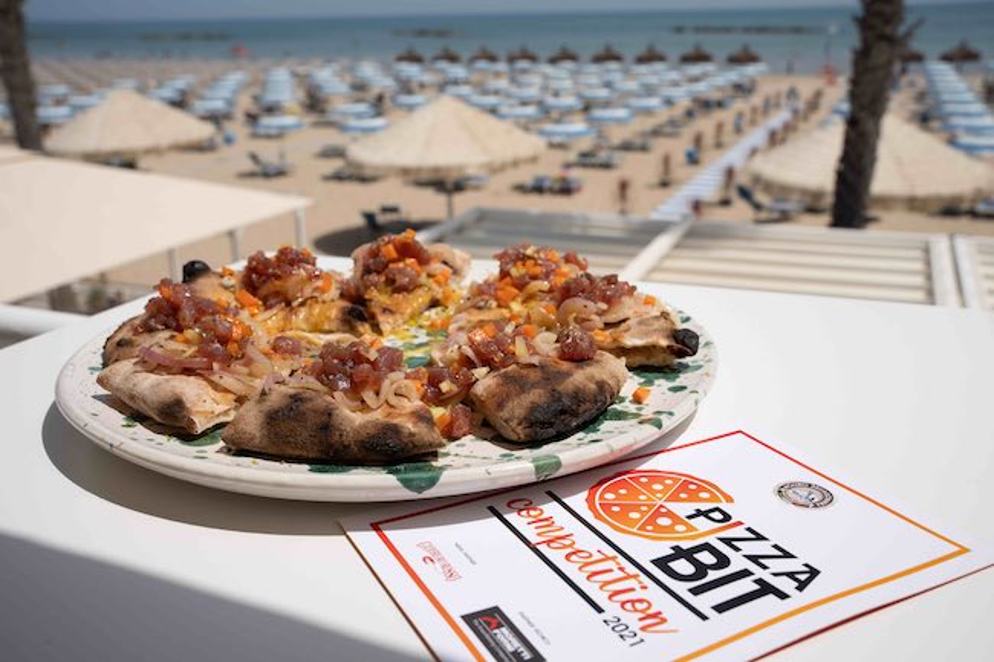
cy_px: 331
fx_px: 941
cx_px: 497
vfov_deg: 38.8
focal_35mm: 34
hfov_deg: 55.7
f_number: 9
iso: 160
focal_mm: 34.1
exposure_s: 1/800
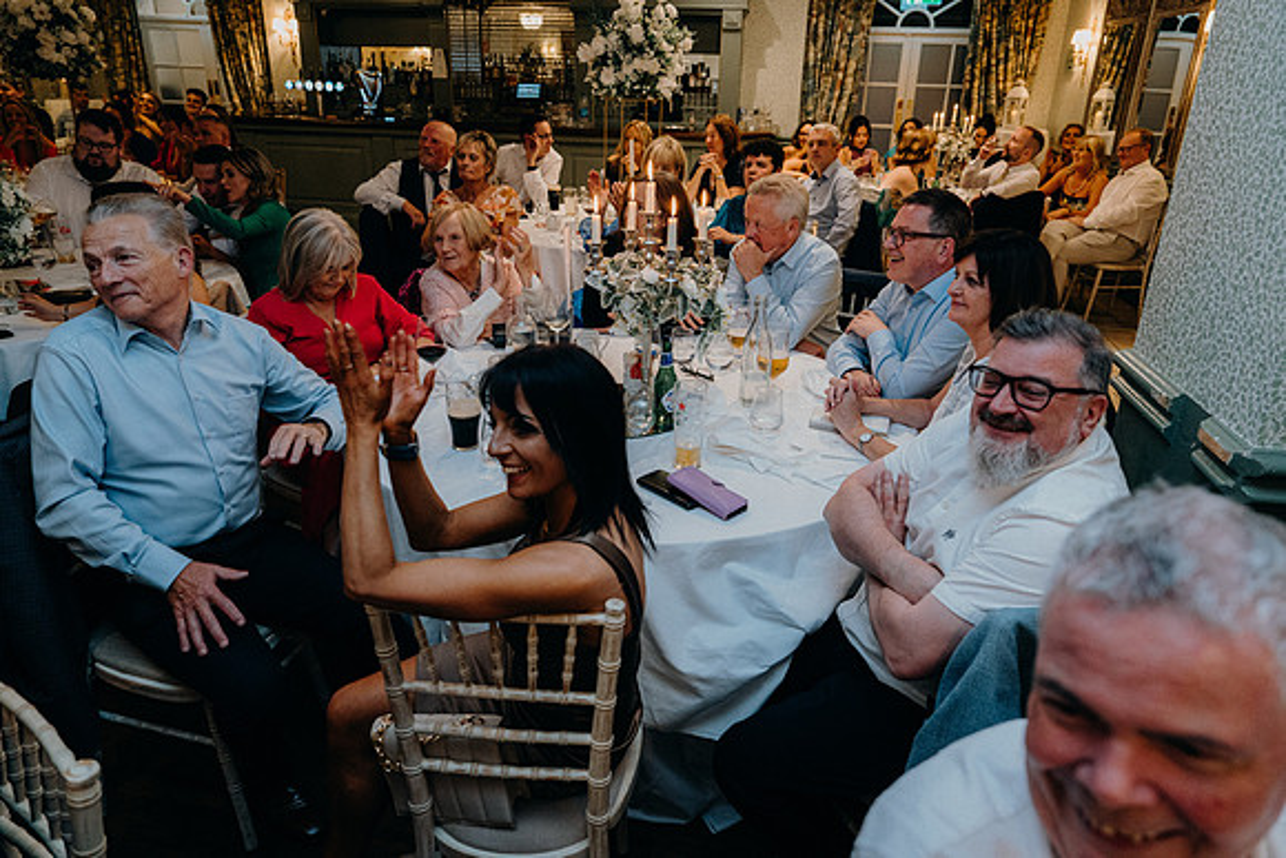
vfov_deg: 53.2
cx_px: 643
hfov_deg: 73.7
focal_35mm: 24
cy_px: 429
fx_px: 857
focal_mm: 24
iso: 2500
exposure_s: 1/160
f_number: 3.5
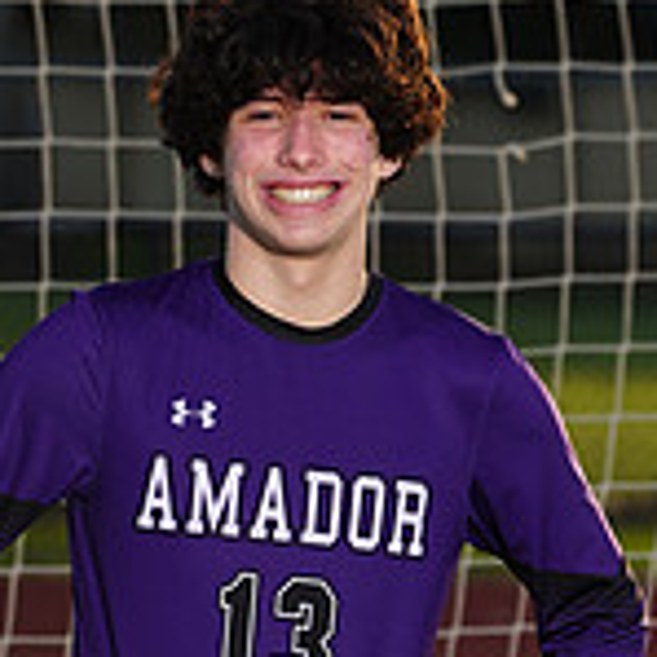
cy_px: 948
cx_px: 73
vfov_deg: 2.3
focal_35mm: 746
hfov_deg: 2.3
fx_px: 16019
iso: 100
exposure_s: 1/200
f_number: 7.1
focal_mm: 226
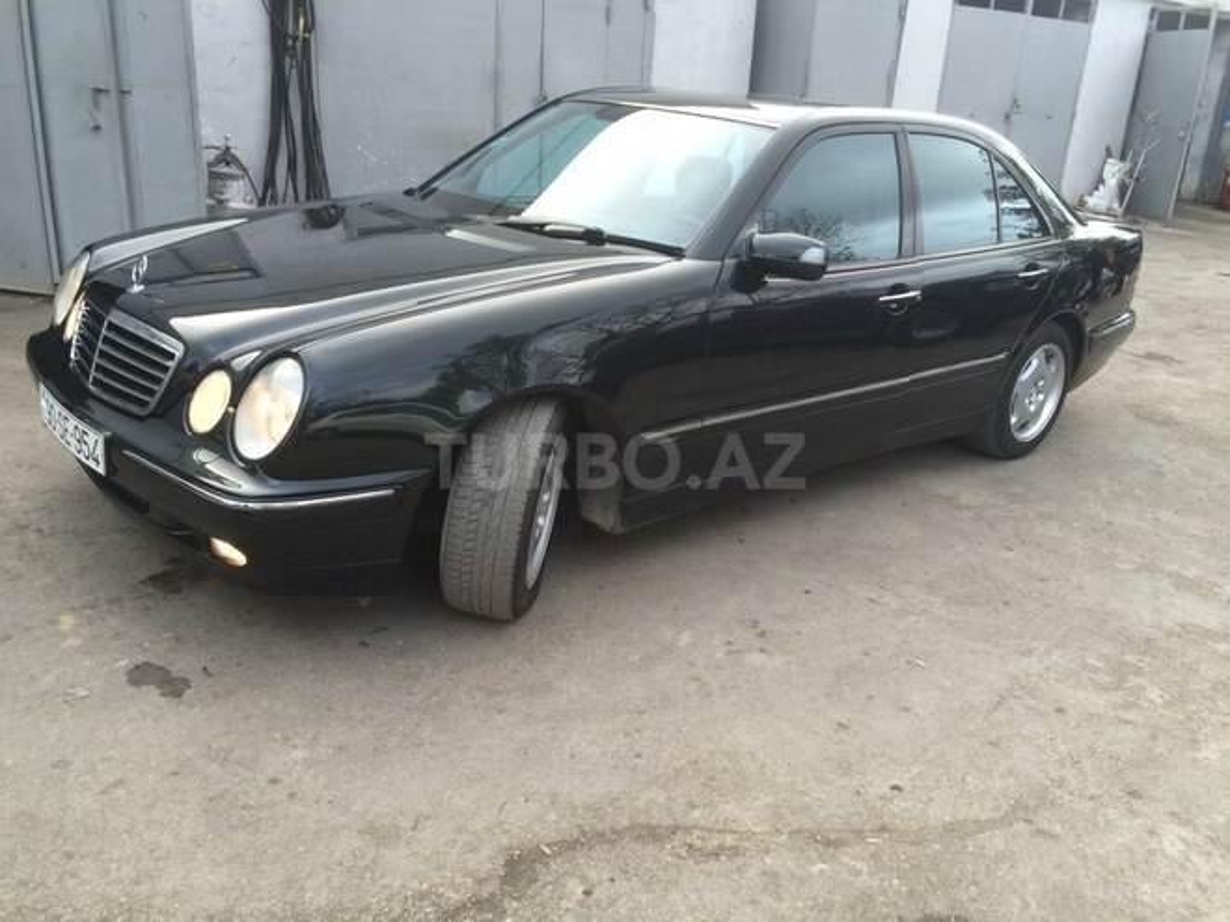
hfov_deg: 61.7
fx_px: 1030
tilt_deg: -20.1
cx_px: 615
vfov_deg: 48.2
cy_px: 461
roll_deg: -3.0
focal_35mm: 29
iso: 32
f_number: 2.2
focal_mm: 4.15
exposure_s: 1/129
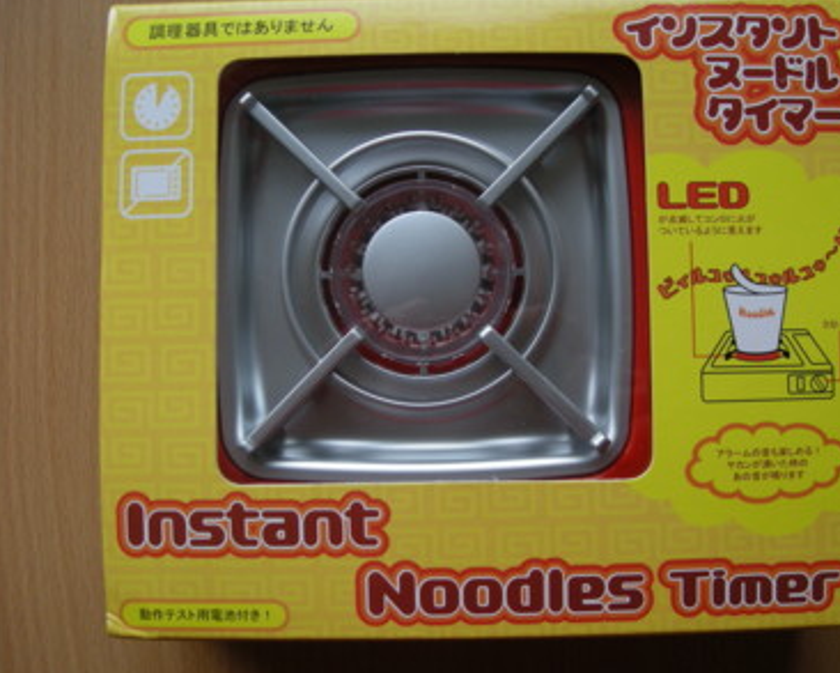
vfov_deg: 35.7
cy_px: 315
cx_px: 491
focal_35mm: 42
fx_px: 1044
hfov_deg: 43.7
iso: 63
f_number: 2.8
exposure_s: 1/69.3
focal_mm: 5.7
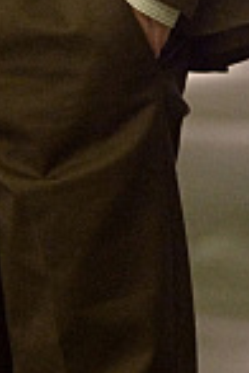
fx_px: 11297
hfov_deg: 1.3
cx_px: -4
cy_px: -129
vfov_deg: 1.9
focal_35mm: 1089
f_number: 4
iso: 5000
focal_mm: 200
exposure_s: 1/160
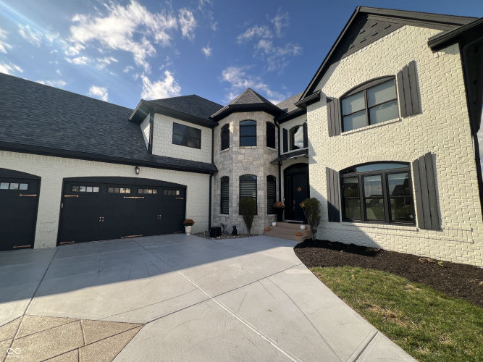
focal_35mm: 13
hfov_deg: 106.2
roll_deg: -0.8
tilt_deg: +7.2
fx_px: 181
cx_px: 242
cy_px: 181
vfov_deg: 89.9
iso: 32
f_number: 1.8
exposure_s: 1/245
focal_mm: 1.57
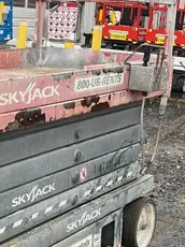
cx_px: 0
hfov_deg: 17.3
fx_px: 593
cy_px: 120
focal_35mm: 83
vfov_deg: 23.6
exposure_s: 1/153
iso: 40
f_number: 1.6
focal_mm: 5.1
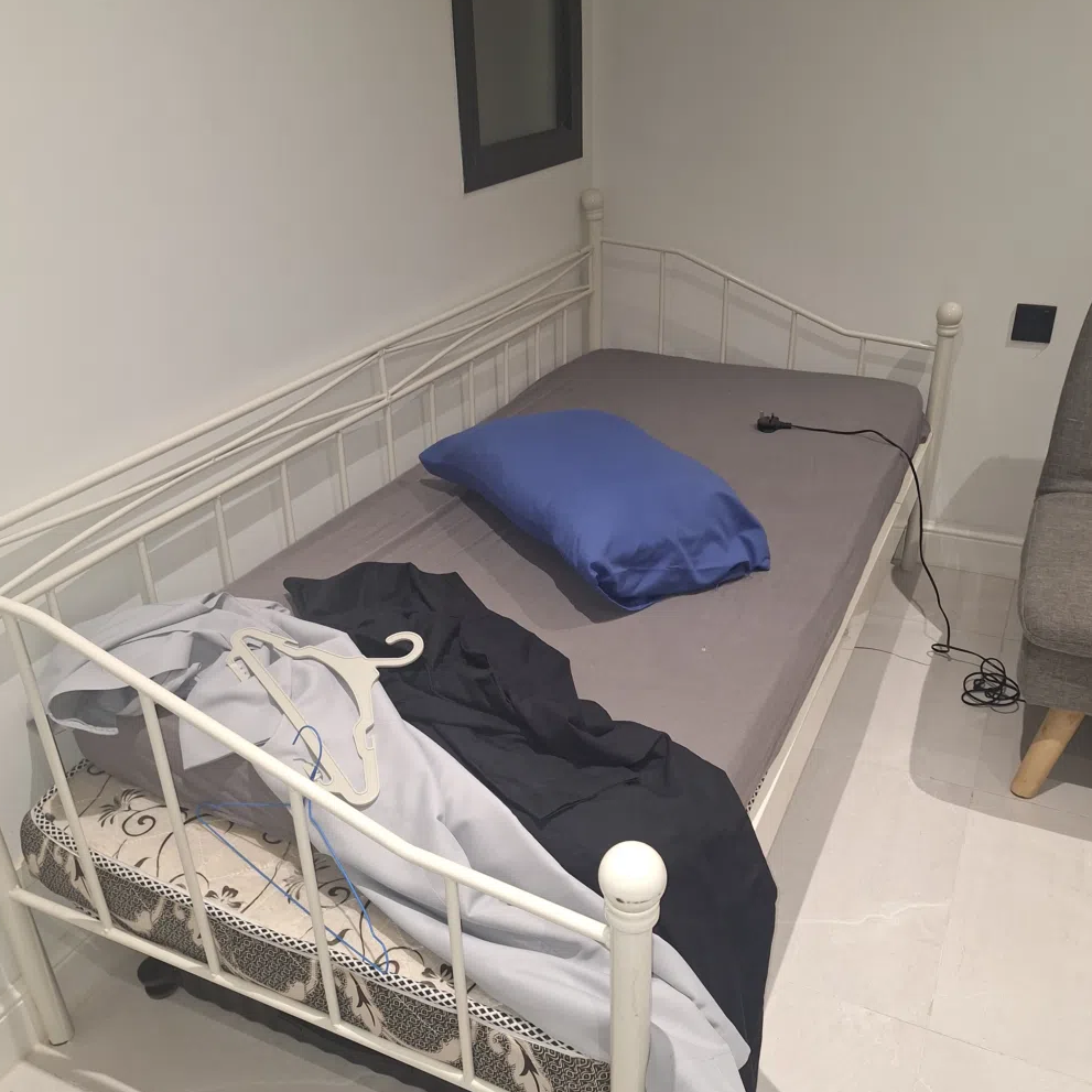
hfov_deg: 57.3
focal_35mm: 28
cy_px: 587
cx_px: 538
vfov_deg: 57.2
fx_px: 999
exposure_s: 1/33
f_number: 1.8
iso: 200
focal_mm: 5.54
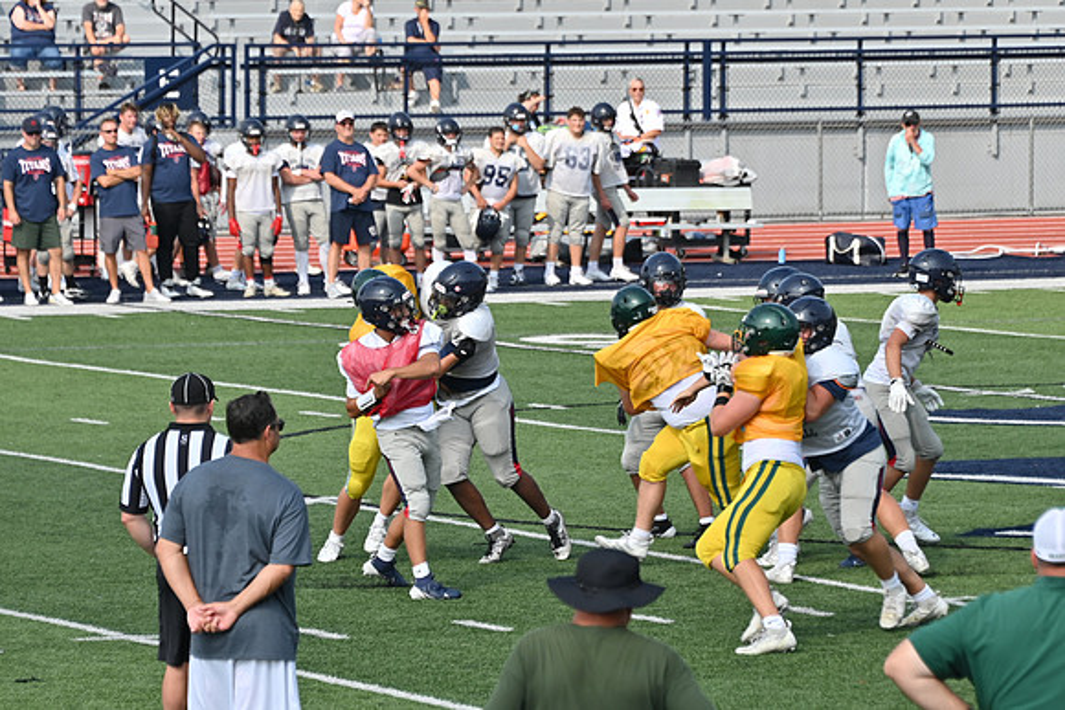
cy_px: 355
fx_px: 7989
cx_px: 532
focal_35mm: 270
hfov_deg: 7.6
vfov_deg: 5.1
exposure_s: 1/800
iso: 200
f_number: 5.6
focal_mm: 180
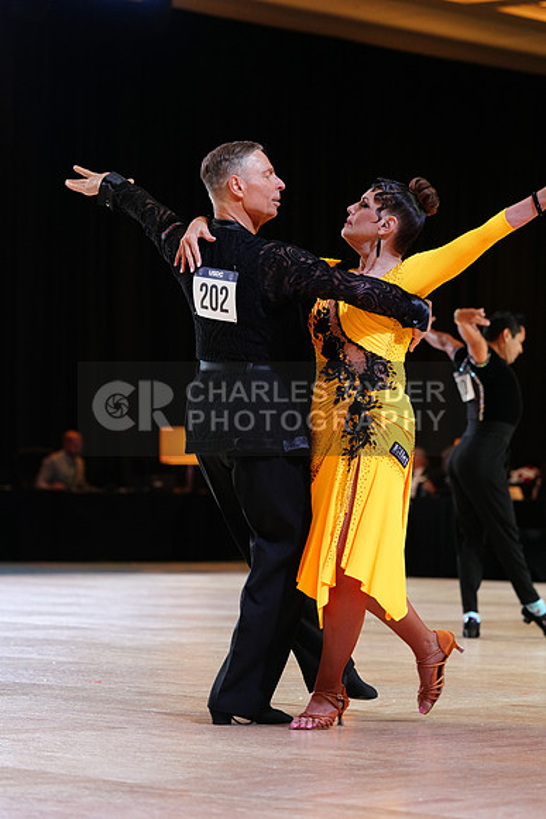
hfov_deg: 10.5
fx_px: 2978
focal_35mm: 131
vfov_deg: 15.6
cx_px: 273
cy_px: 410
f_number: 4
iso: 2500
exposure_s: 1/250
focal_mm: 131
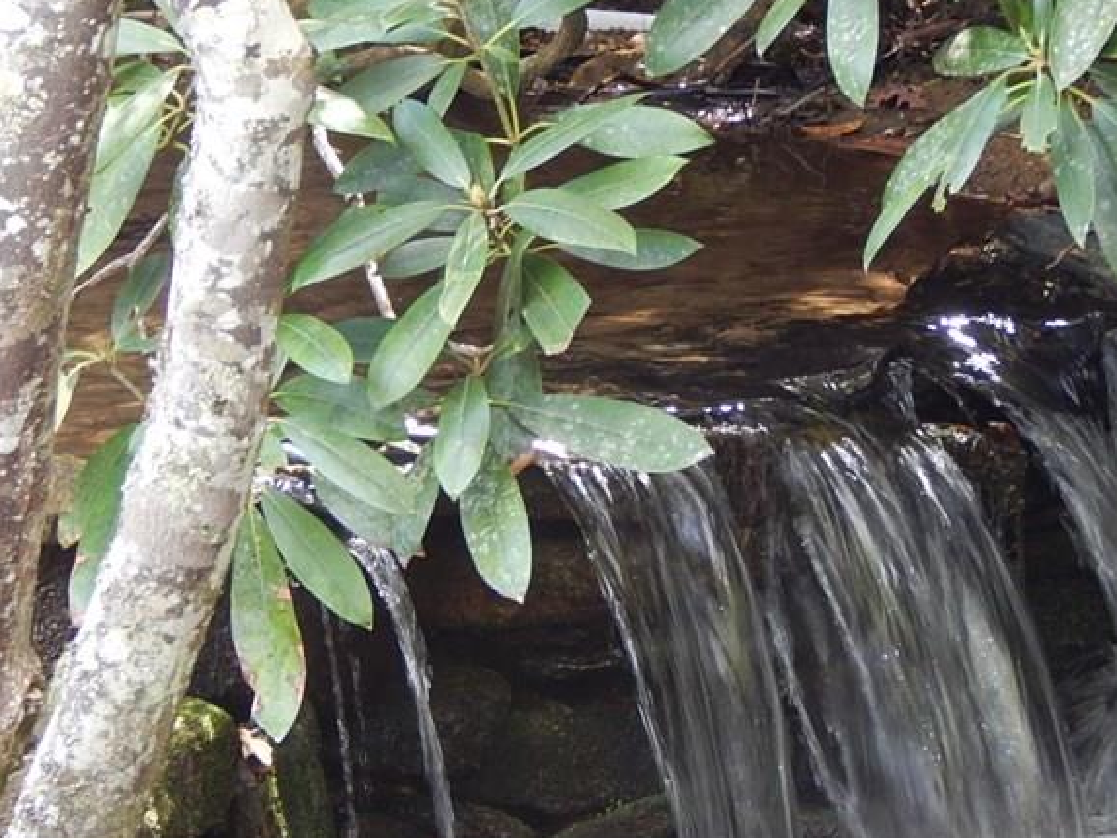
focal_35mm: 370
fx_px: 11942
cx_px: 698
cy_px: 641
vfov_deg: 4.0
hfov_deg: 5.4
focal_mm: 37.1
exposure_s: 1/30
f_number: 5.4
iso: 200
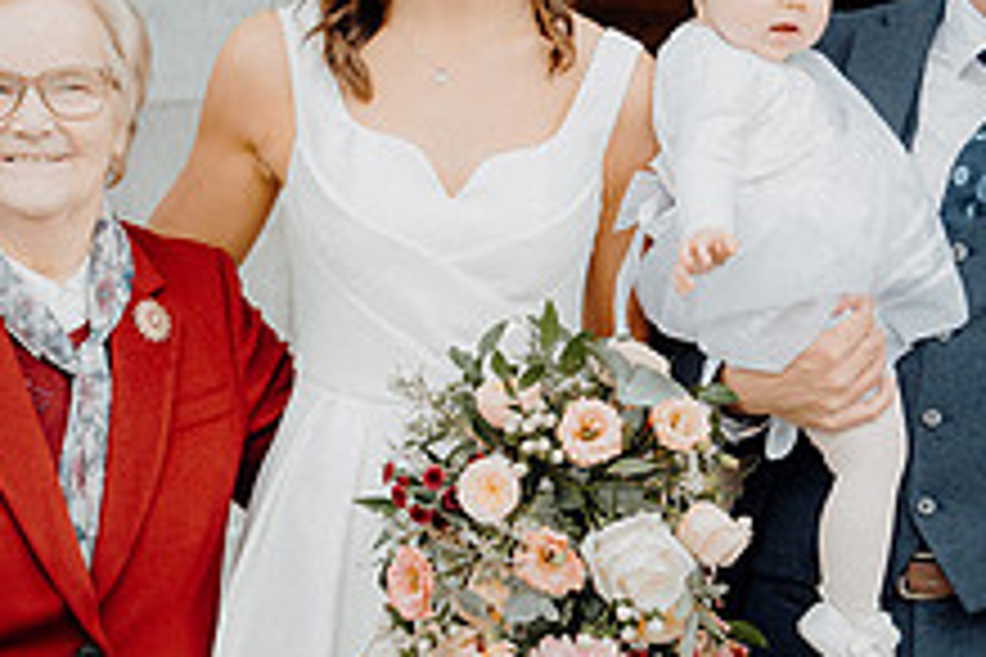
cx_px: 756
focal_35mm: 138
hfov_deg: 14.8
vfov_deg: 9.9
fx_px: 3779
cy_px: 421
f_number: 5
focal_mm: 52
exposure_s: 1/160
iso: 125
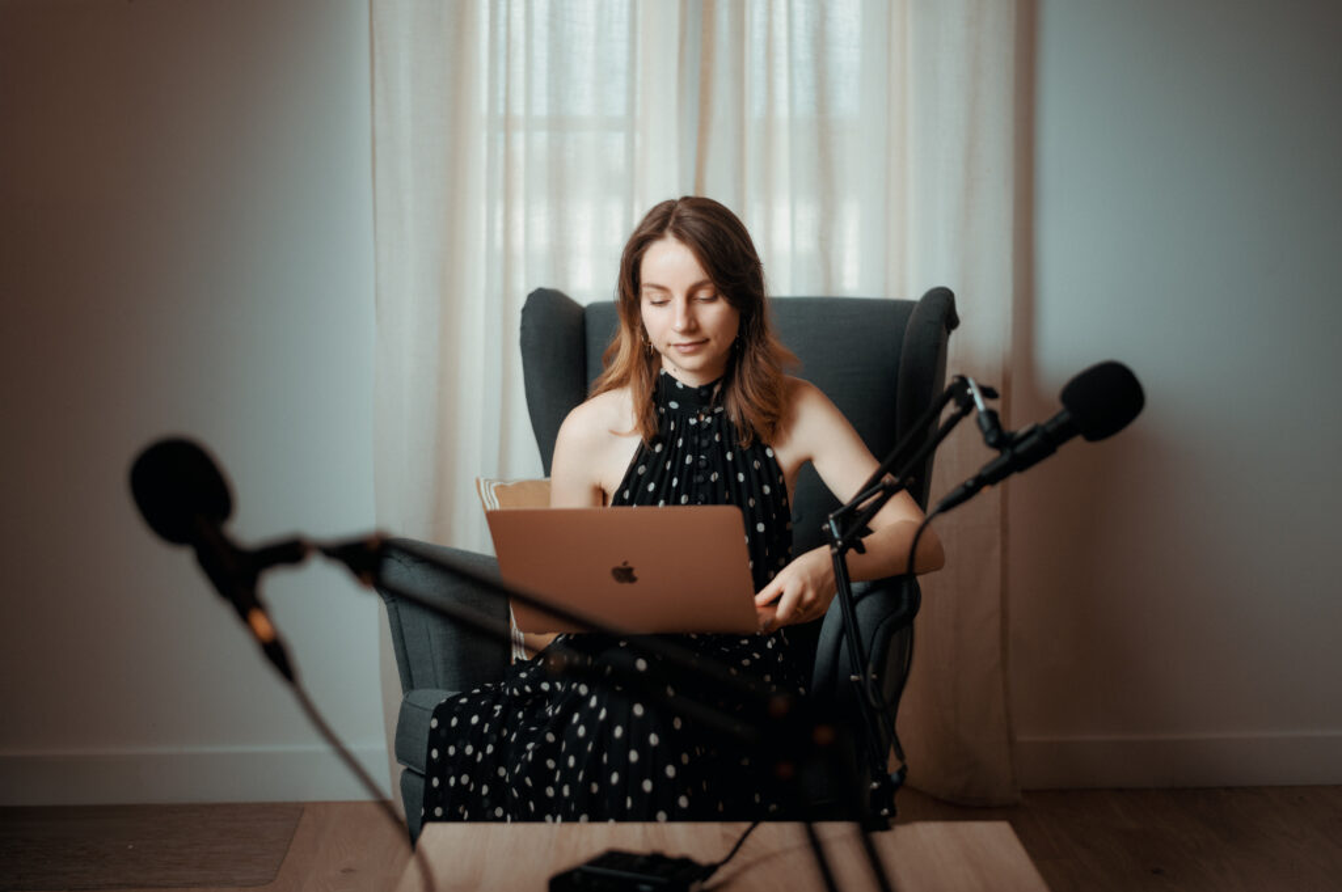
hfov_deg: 39.6
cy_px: 446
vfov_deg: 26.9
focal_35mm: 50
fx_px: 1862
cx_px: 671
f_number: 1.8
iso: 400
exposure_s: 1/200
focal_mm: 50
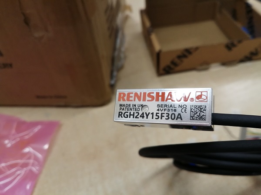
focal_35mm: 26
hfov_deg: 67.3
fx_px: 196
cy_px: 98
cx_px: 130
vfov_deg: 53.1
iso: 100
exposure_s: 1/100
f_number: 1.8
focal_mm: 3.62
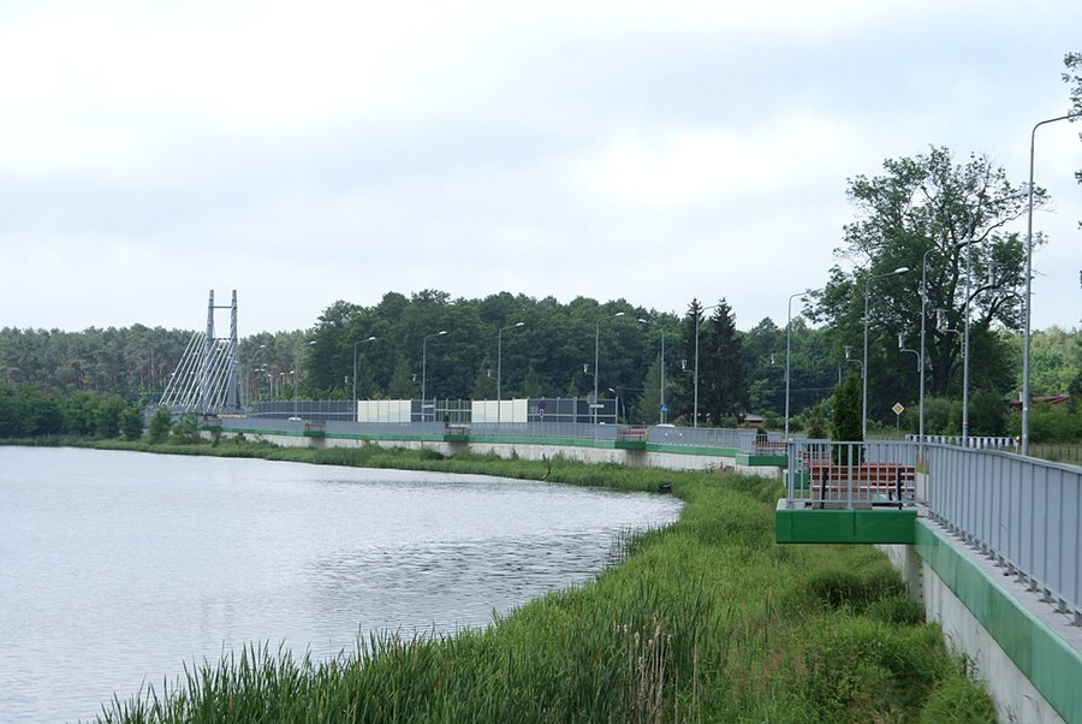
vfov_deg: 13.1
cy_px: 362
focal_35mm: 105
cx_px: 541
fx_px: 3159
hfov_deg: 19.4
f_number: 9
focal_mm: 70
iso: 100
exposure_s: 1/160
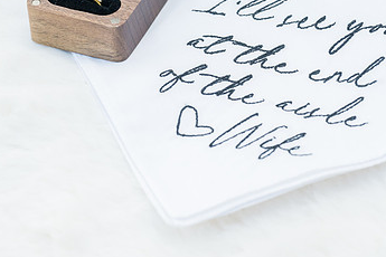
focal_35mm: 166
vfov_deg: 8.3
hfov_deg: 12.4
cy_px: 54
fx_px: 1780
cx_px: 267
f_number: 5.6
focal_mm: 97
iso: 400
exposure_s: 1/200
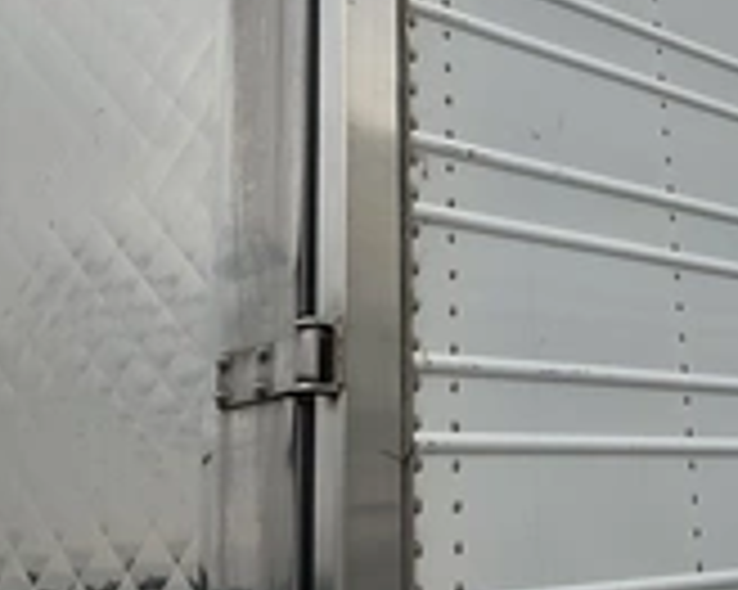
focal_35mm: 69
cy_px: 27
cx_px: 792
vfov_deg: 21.5
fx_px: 1506
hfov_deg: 25.7
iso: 25
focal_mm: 3
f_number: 1.8
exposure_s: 1/2538
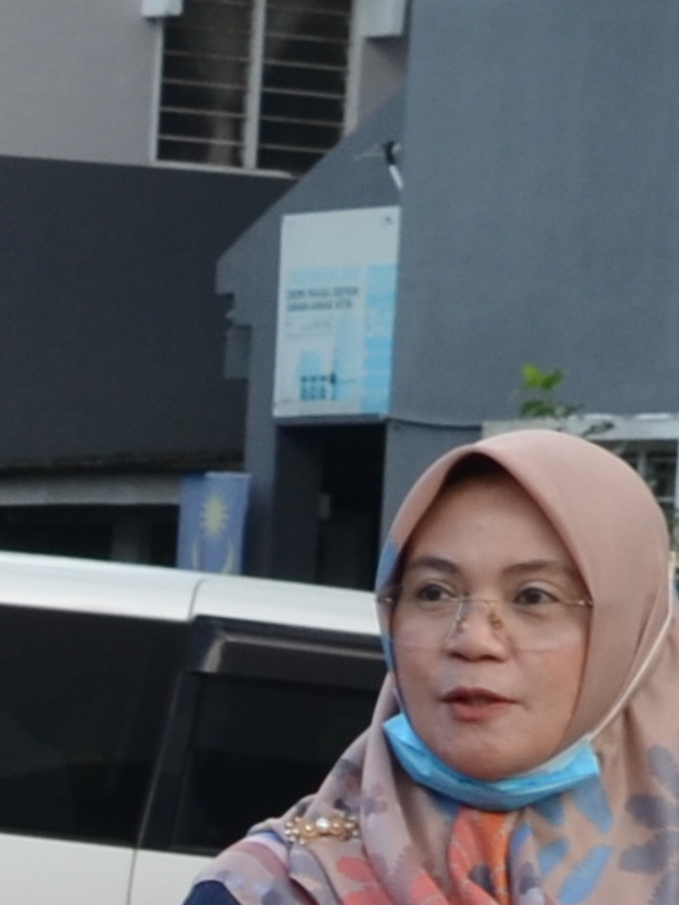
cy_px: 1454
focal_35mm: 268
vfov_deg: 7.2
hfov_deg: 5.4
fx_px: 7004
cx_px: -987
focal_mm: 22
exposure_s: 1/160
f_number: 6.3
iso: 200
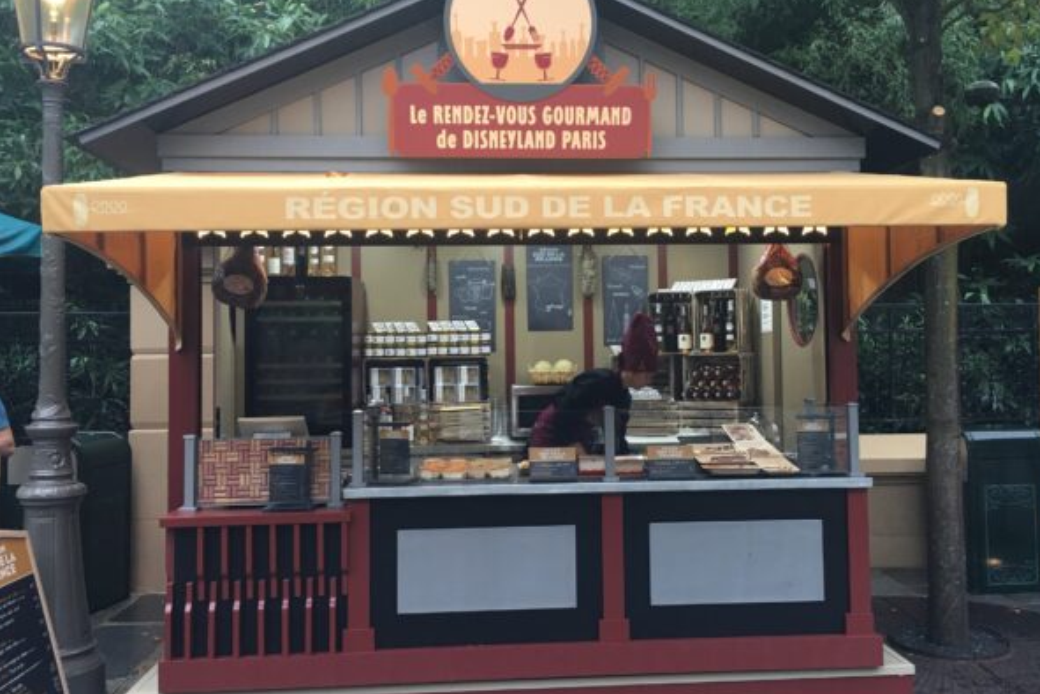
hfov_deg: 57.2
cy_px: 332
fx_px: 953
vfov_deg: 40.0
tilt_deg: +3.2
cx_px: 554
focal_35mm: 33
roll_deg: -0.4
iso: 32
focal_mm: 4.15
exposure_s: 1/17
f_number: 2.2
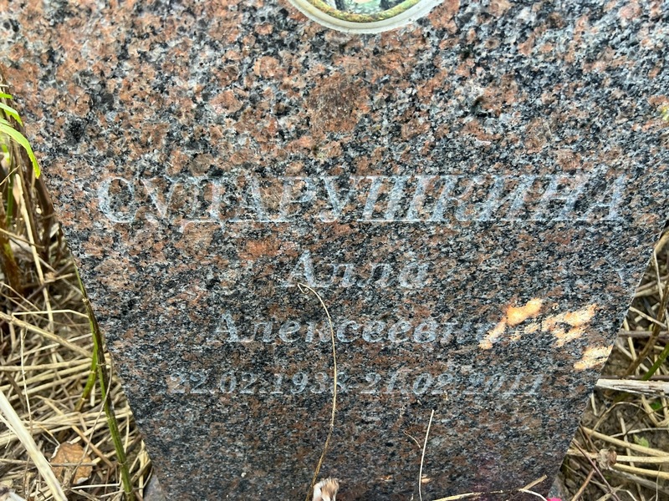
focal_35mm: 26
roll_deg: +0.3
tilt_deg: -36.6
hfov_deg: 67.3
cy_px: 250
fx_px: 502
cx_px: 334
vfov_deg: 53.1
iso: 100
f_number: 1.5
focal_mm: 5.7
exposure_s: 1/121
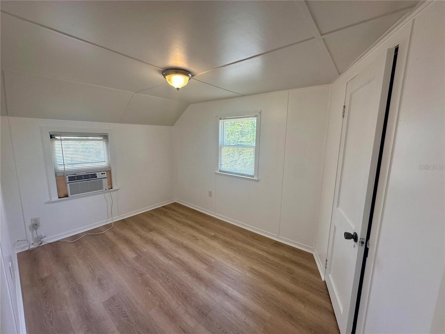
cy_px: 167
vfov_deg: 85.7
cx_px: 222
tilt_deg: -7.1
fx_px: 180
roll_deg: -1.2
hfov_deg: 102.1
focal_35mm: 14
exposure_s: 1/99
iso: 80
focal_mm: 2.22
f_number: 2.2
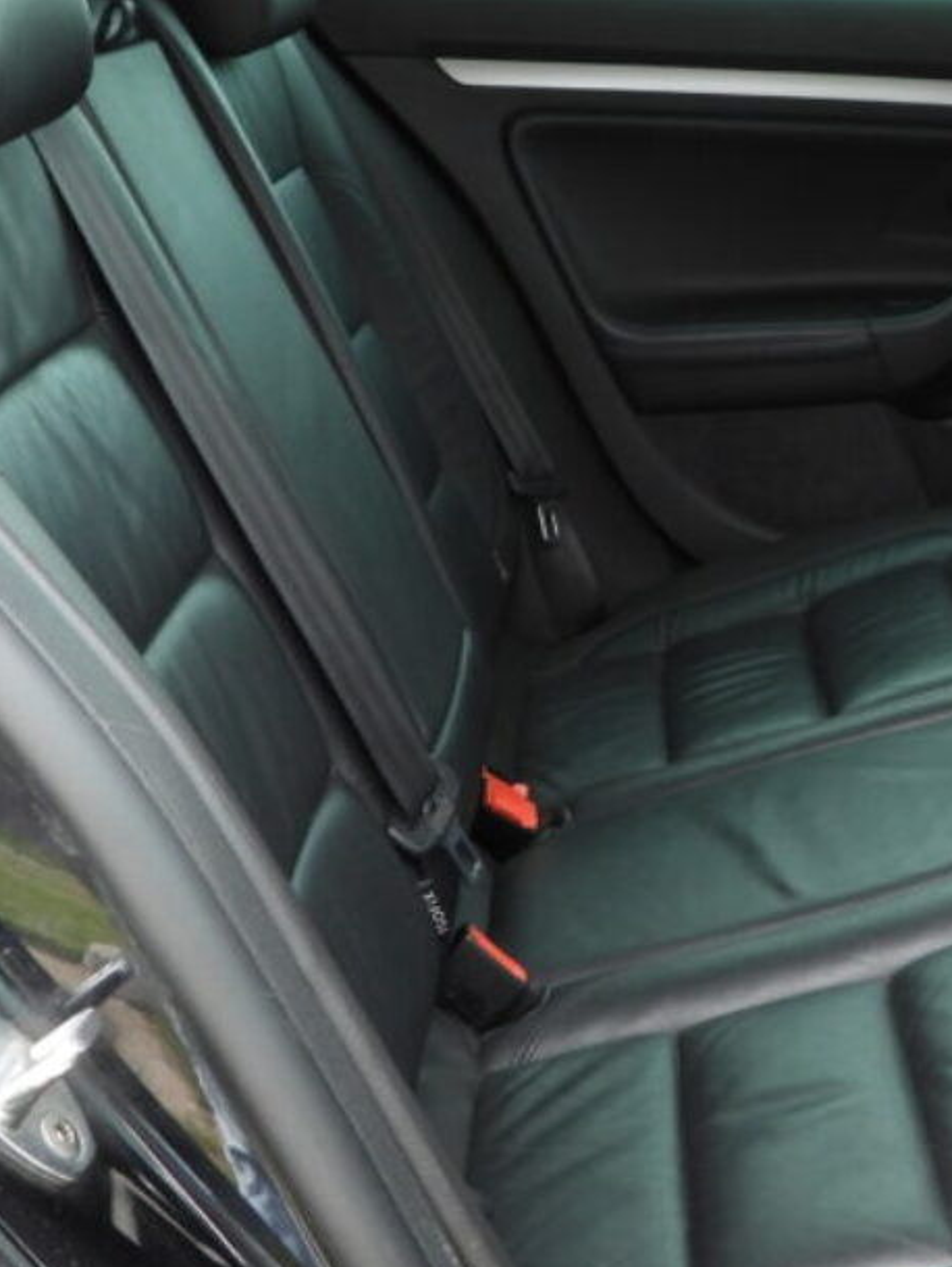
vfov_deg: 30.7
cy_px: 615
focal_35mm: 63
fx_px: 2309
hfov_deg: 22.8
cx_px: 829
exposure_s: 1/80
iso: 100
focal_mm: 4.3
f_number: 2.8
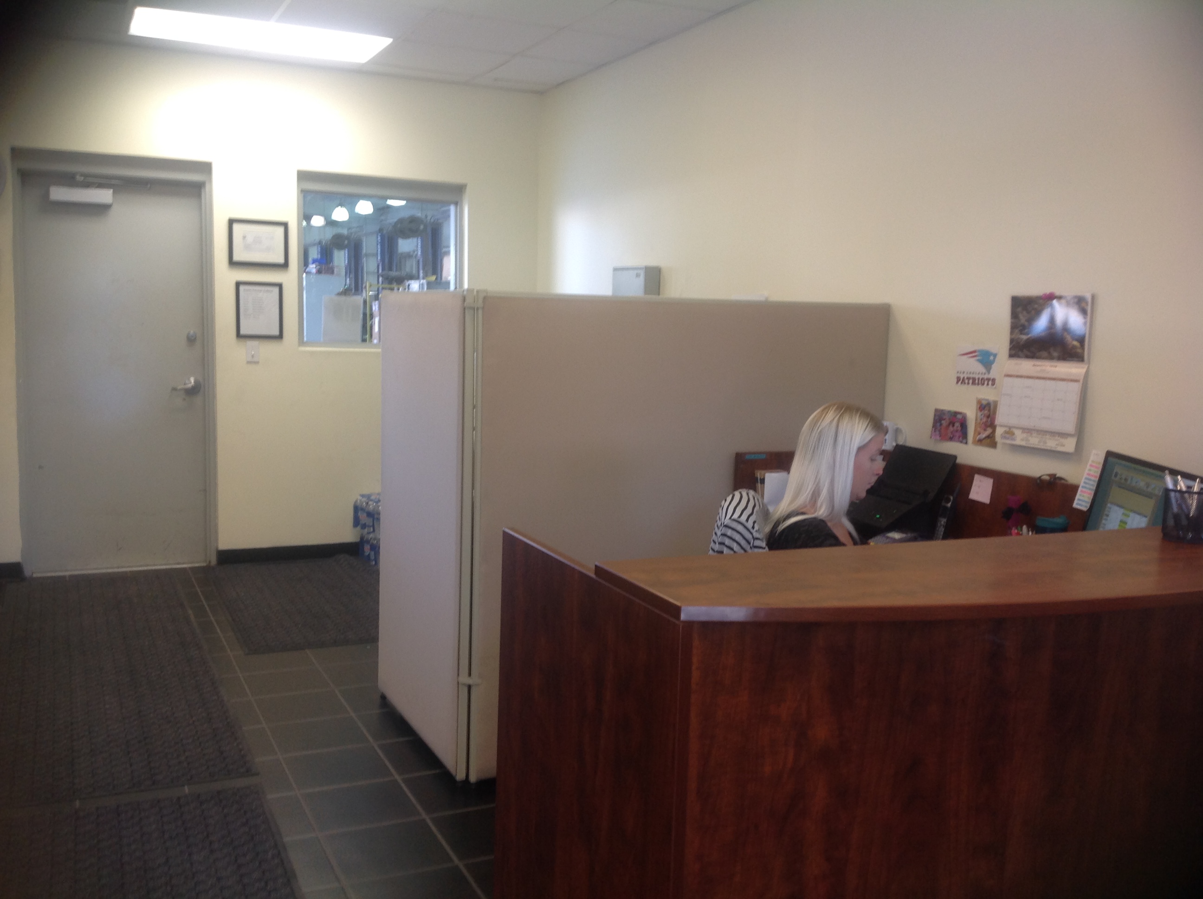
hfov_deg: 52.7
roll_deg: -2.1
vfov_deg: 40.6
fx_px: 1215
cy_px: 450
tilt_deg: -3.5
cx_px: 602
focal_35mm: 35
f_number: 2.4
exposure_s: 1/20
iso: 50
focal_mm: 4.28
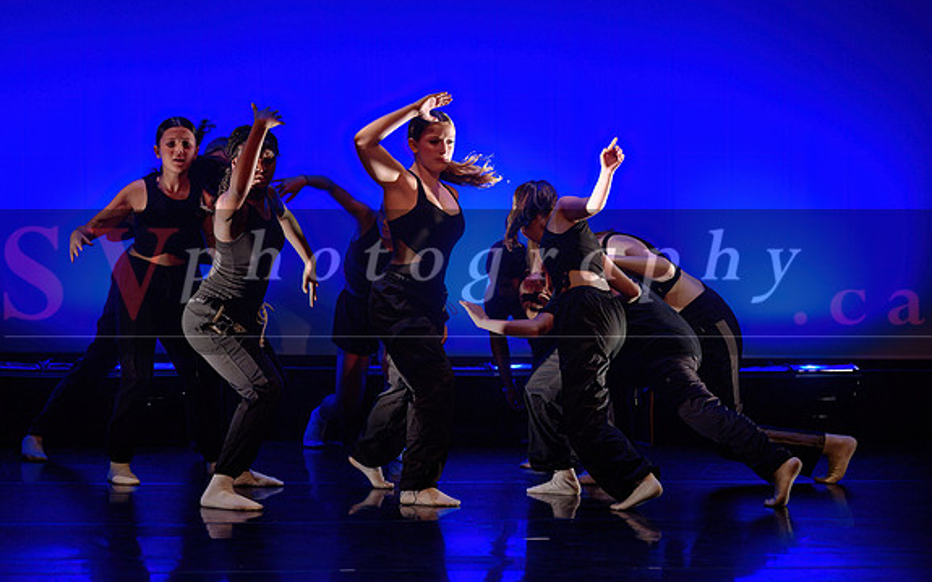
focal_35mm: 174
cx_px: 468
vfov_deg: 7.5
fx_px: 4418
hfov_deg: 12.0
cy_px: 231
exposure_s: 1/200
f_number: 2.8
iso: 1600
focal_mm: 150
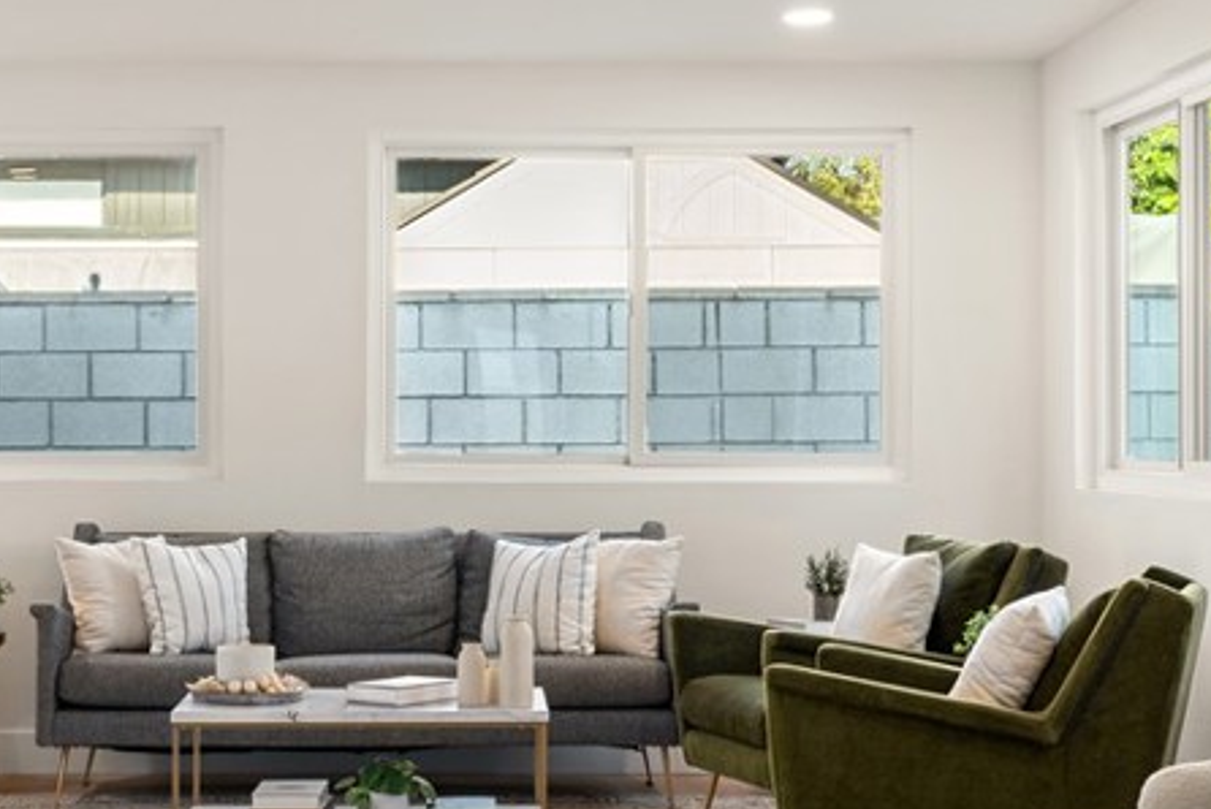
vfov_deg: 17.5
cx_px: 380
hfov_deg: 25.8
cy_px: 422
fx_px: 2625
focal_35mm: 78
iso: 320
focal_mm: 34
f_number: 5.6
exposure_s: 1/8
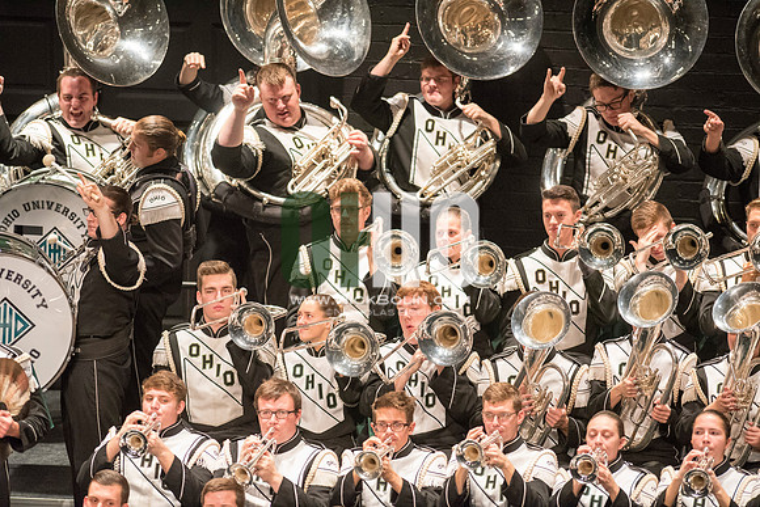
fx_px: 6335
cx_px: 380
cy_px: 254
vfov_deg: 4.6
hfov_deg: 6.9
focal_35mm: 300
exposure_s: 1/500
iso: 4000
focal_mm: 300
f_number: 2.8
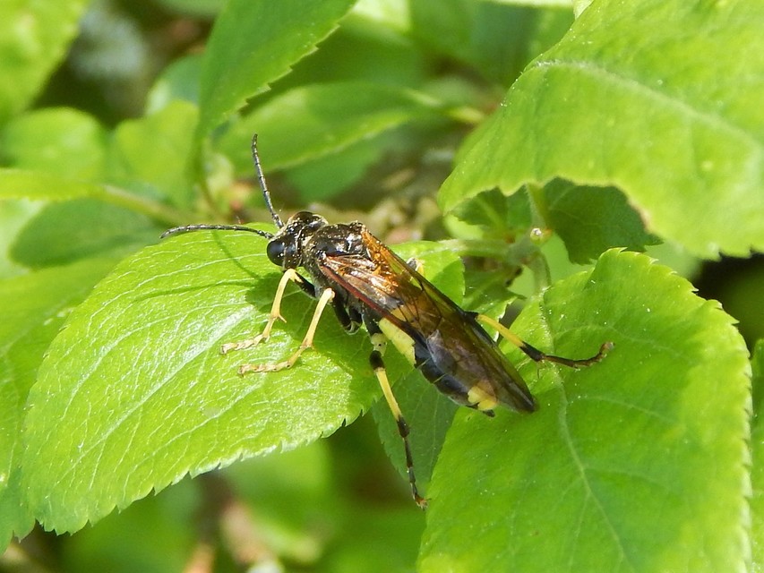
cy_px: 286
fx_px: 1876
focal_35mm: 85
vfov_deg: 17.4
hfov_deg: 23.0
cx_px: 382
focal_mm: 15.3
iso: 160
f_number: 4.3
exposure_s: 1/250
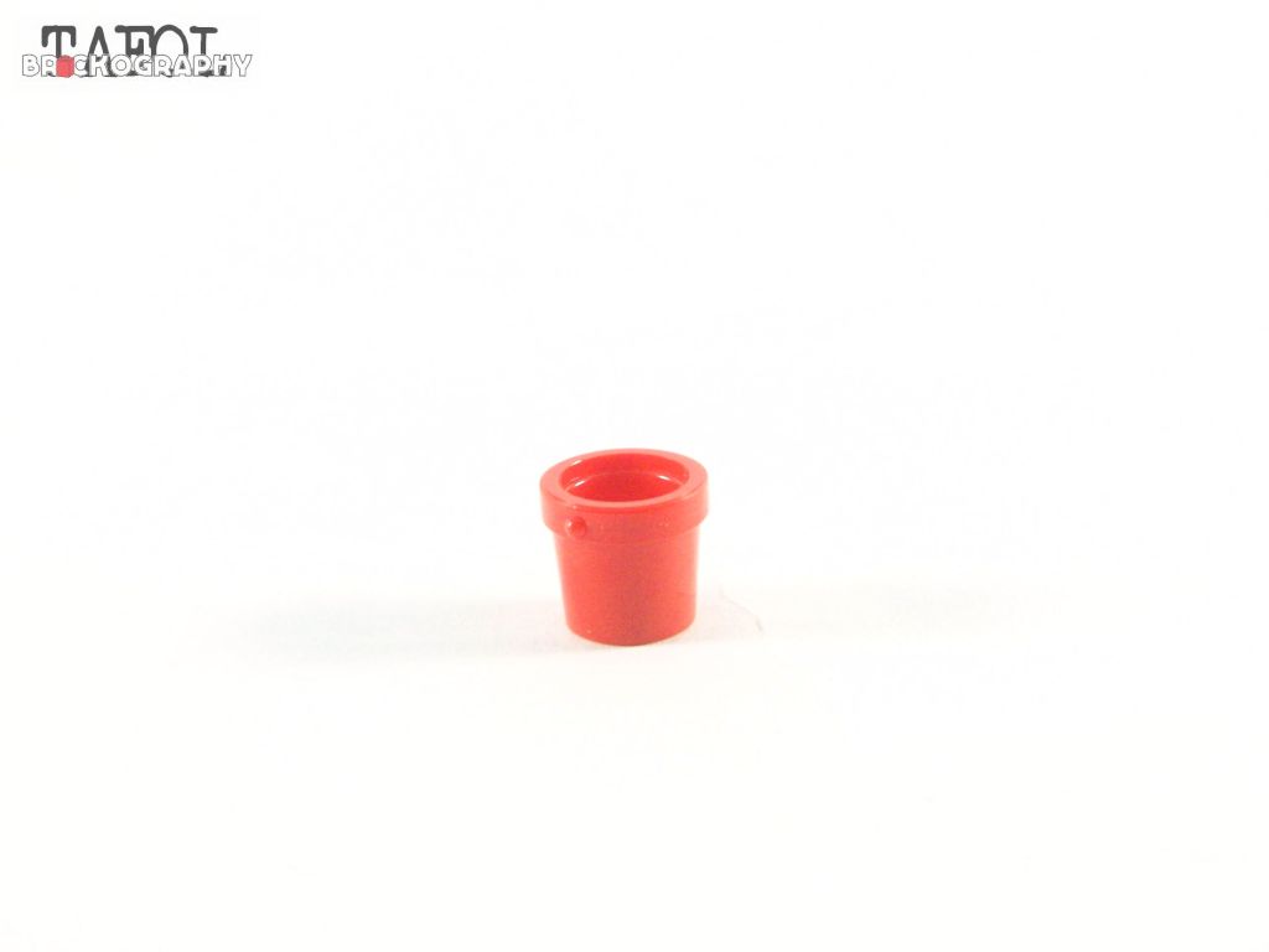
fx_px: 3849
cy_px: 476
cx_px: 634
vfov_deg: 14.1
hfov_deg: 18.7
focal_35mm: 105
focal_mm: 17.5
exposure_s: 1/60
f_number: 4
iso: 400
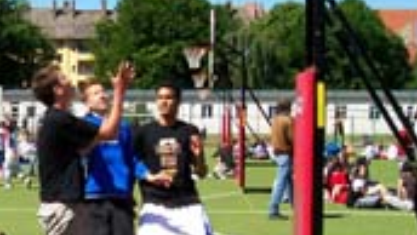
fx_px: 1073
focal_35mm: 97
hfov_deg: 21.4
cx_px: 19
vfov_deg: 12.5
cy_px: 148
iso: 80
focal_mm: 5.6
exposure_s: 1/439
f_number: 5.1
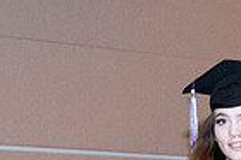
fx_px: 1377
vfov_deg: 6.5
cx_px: 253
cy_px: 298
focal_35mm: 206
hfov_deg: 9.9
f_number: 7.1
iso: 6400
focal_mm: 35
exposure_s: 1/200
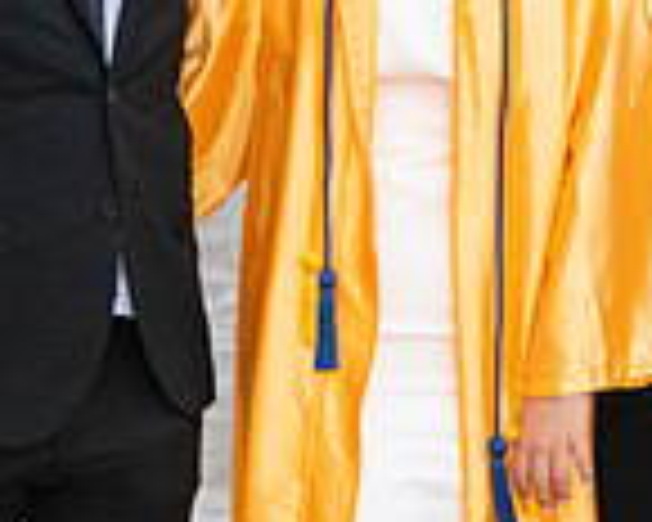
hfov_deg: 9.4
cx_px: 925
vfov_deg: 7.6
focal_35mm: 200
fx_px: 3859
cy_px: -250
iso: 2000
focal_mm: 40
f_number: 4
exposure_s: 1/50
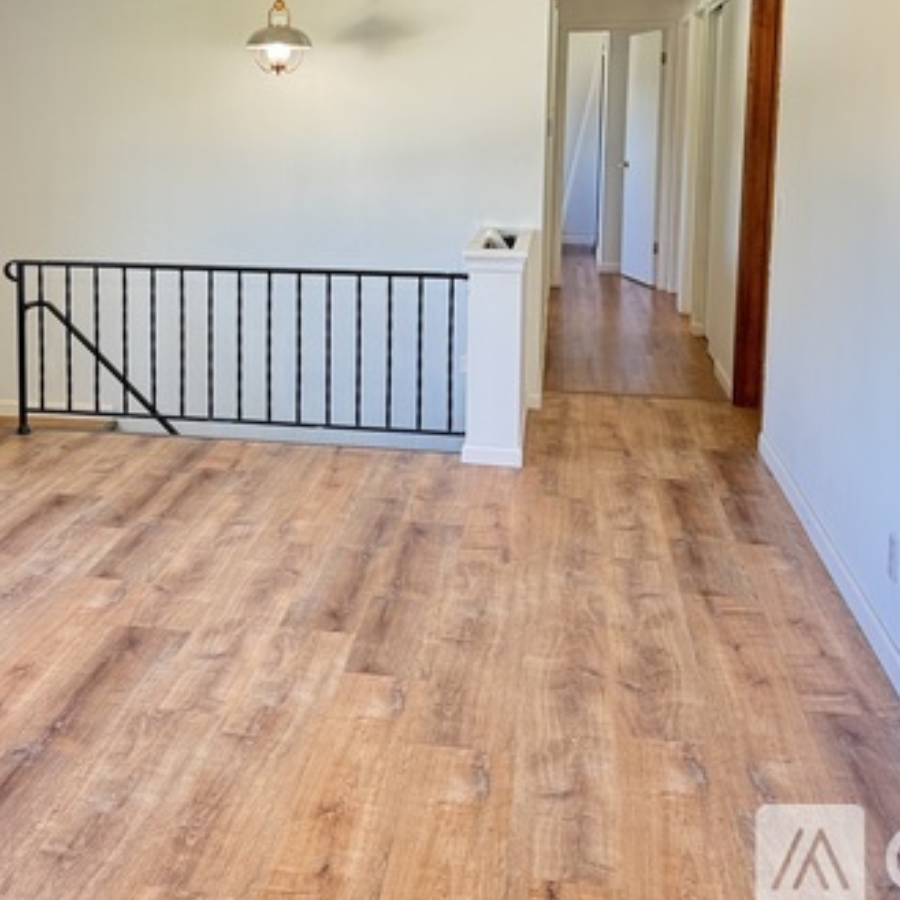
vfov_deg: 38.2
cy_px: 230
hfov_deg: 38.6
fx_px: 1265
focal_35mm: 43
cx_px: 286
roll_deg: -0.3
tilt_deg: -5.9
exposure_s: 1/60
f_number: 1.78
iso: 200
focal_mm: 6.76
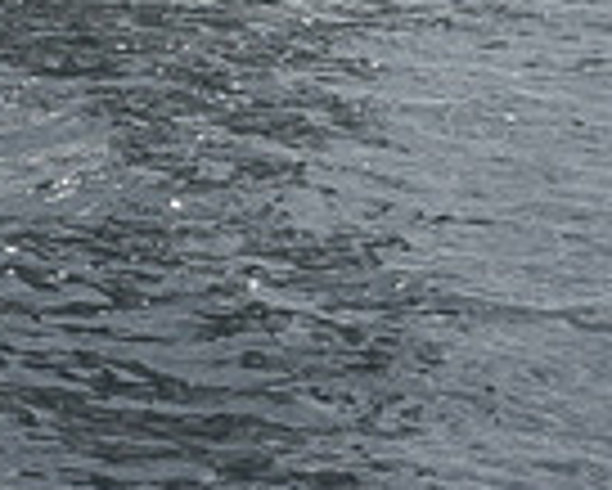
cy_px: -769
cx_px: -92
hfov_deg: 6.9
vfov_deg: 5.3
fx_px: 5075
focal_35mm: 280
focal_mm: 70
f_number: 13
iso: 250
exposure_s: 1/800
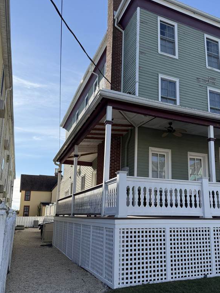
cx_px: 136
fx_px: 254
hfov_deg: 46.4
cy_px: 163
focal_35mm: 30
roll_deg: -1.3
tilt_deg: +12.2
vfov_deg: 59.8
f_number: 1.78
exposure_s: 1/3425
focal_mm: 6.76
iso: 100
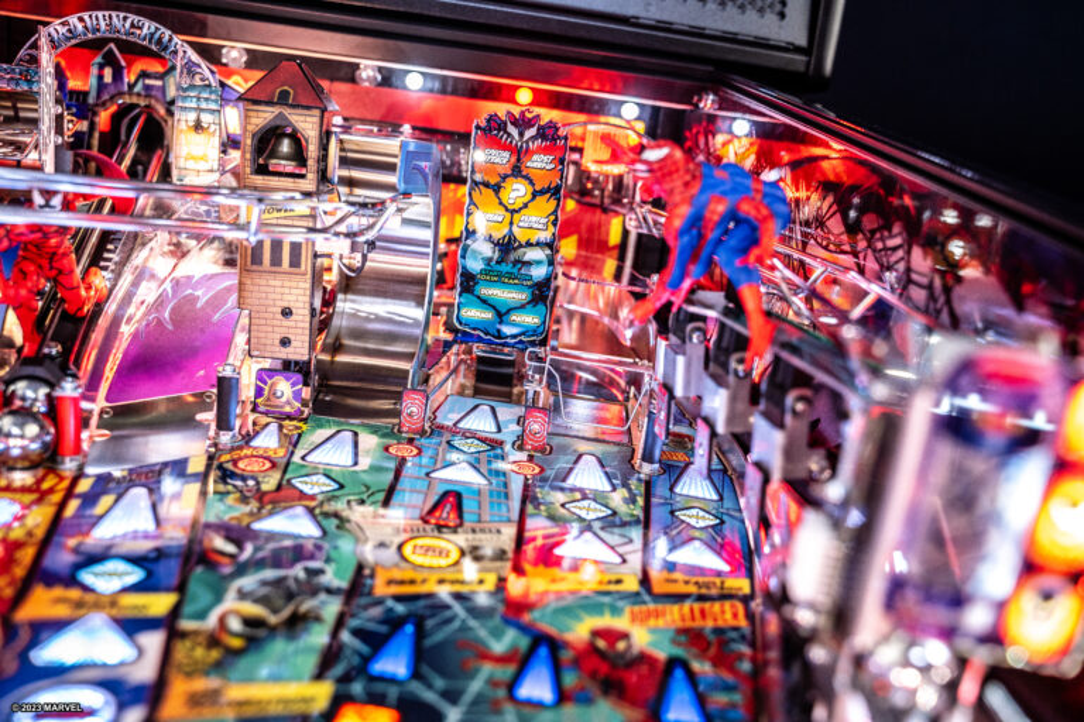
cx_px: 542
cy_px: 361
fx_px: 903
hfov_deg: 61.9
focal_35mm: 30
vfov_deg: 43.6
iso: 800
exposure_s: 1/100
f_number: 4
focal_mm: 30
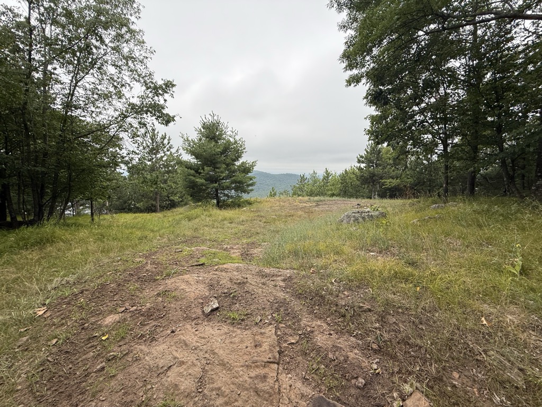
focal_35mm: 14
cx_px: 271
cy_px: 204
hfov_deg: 102.1
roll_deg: -0.5
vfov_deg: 85.7
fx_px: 219
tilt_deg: -7.1
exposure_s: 1/326
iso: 50
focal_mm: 2.22
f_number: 2.2
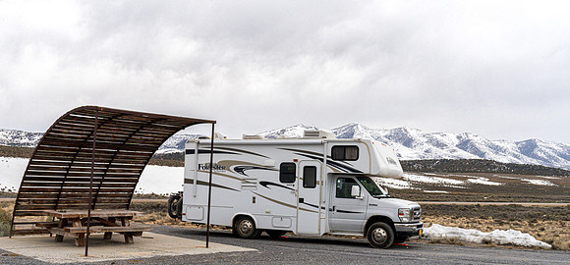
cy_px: 170
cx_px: 285
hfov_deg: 51.4
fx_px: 592
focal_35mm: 41
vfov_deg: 25.2
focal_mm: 36
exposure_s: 1/100
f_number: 18
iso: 640
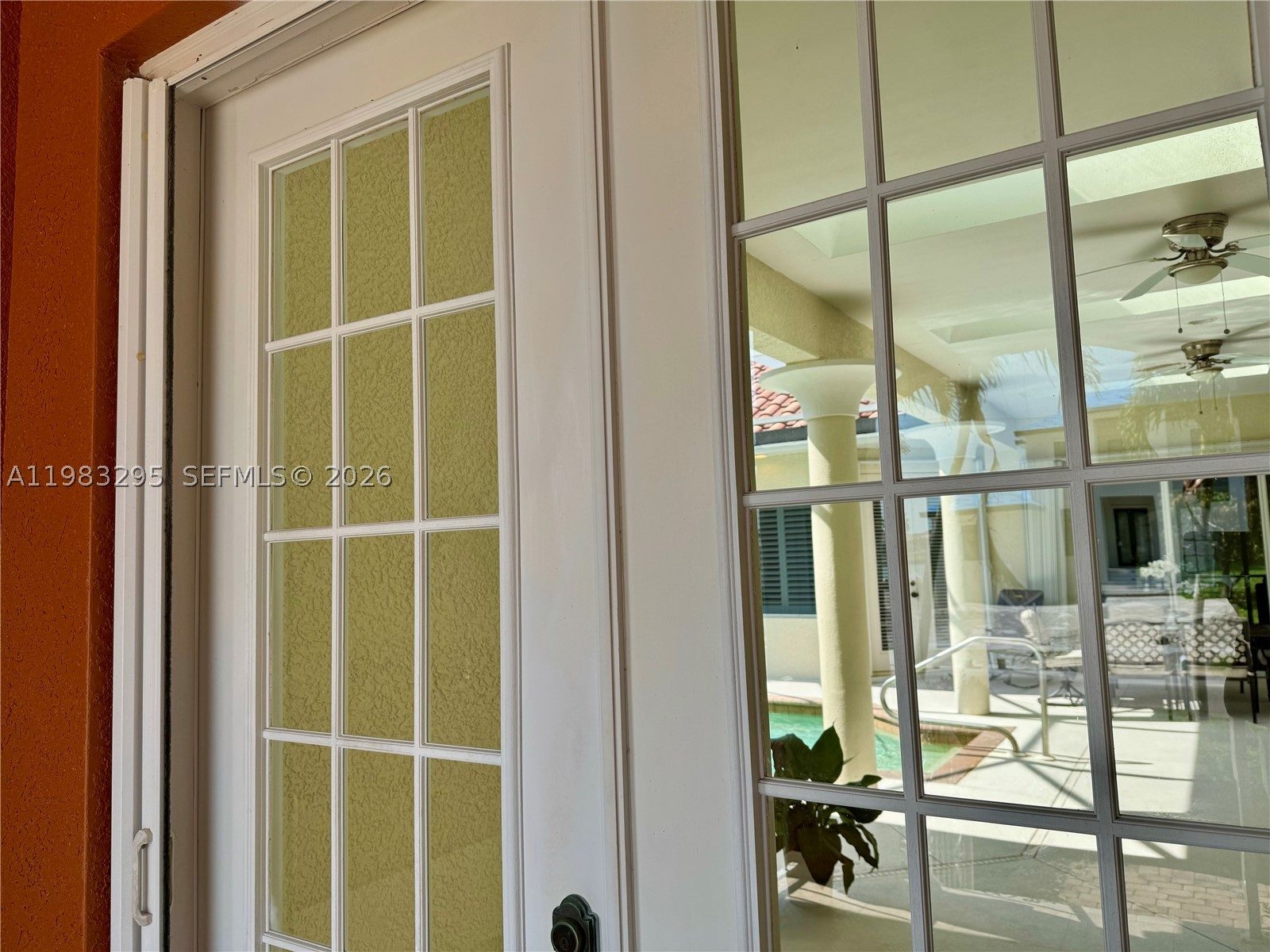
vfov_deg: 56.8
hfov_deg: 71.6
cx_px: 635
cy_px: 476
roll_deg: +1.5
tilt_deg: +3.9
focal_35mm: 24
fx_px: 881
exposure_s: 1/1285
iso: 80
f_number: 1.78
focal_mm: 6.76
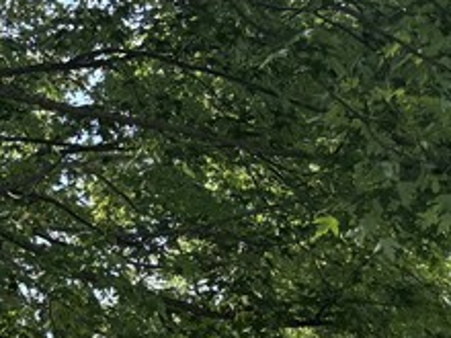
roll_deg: +1.8
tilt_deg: +6.5
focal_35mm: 121
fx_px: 1576
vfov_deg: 12.0
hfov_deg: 13.3
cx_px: -525
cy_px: 375
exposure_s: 1/787
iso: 50
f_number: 1.6
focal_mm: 5.96
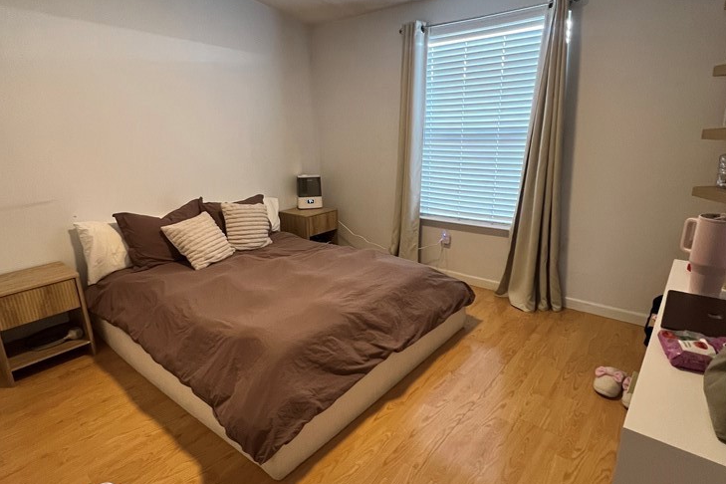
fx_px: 383
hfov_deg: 86.9
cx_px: 350
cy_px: 243
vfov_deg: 64.6
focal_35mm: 19
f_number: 1.8
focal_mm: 1.57
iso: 320
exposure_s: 1/60
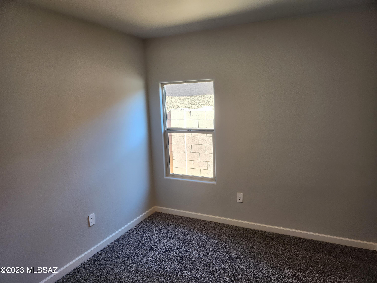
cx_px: 188
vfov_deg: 56.8
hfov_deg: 71.6
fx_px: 261
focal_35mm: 24
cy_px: 142
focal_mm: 5
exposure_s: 1/120
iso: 160
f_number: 1.8
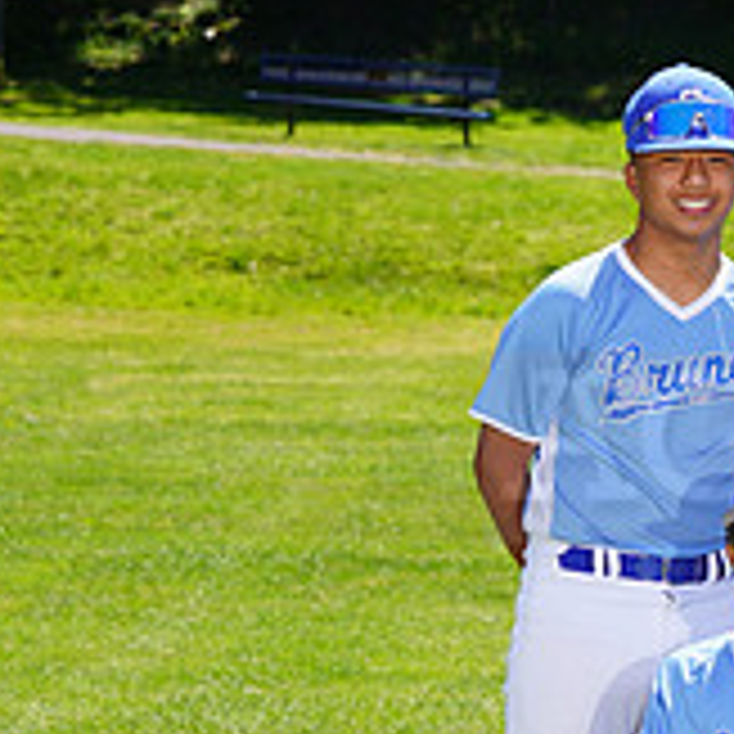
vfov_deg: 5.6
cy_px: 412
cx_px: 1238
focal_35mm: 314
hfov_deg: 5.5
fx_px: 7533
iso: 100
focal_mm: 104
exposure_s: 1/250
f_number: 8
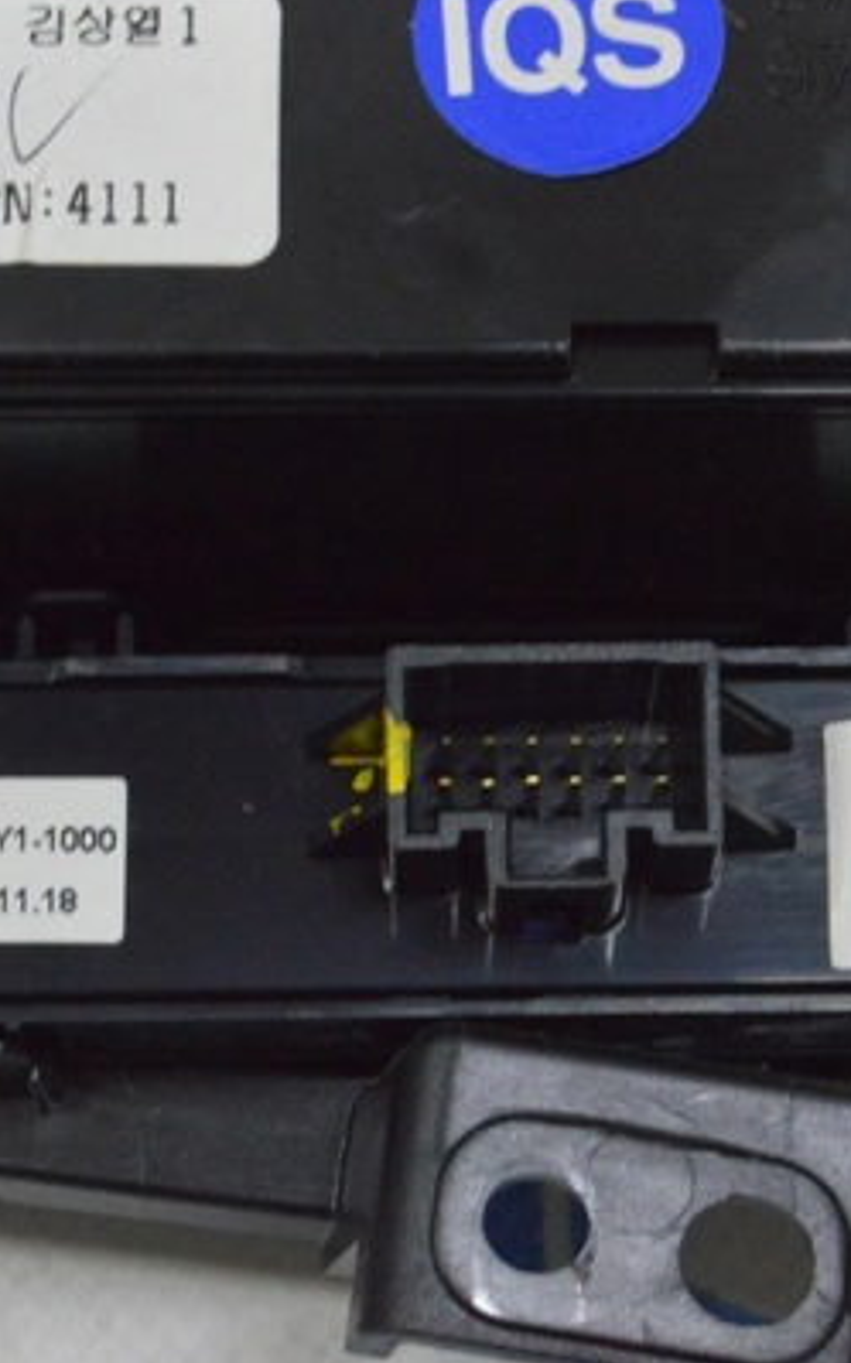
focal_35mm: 135
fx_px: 5008
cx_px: 489
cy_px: 654
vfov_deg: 15.5
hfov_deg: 9.7
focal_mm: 55
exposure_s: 1/20
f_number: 20
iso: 6400
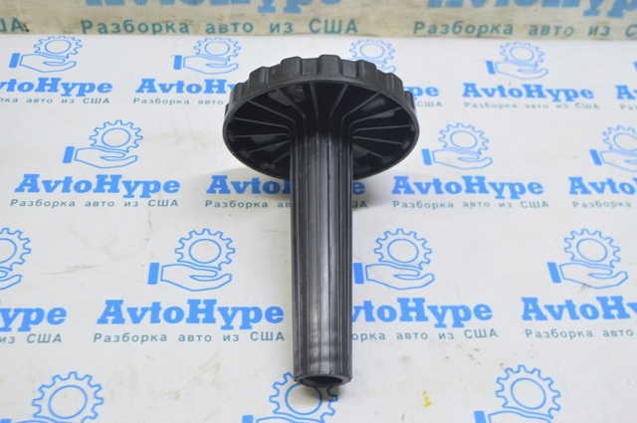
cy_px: 212
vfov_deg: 29.8
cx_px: 318
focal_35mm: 45
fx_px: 795
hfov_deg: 43.7
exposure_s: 1/20
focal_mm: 30
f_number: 5.6
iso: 400
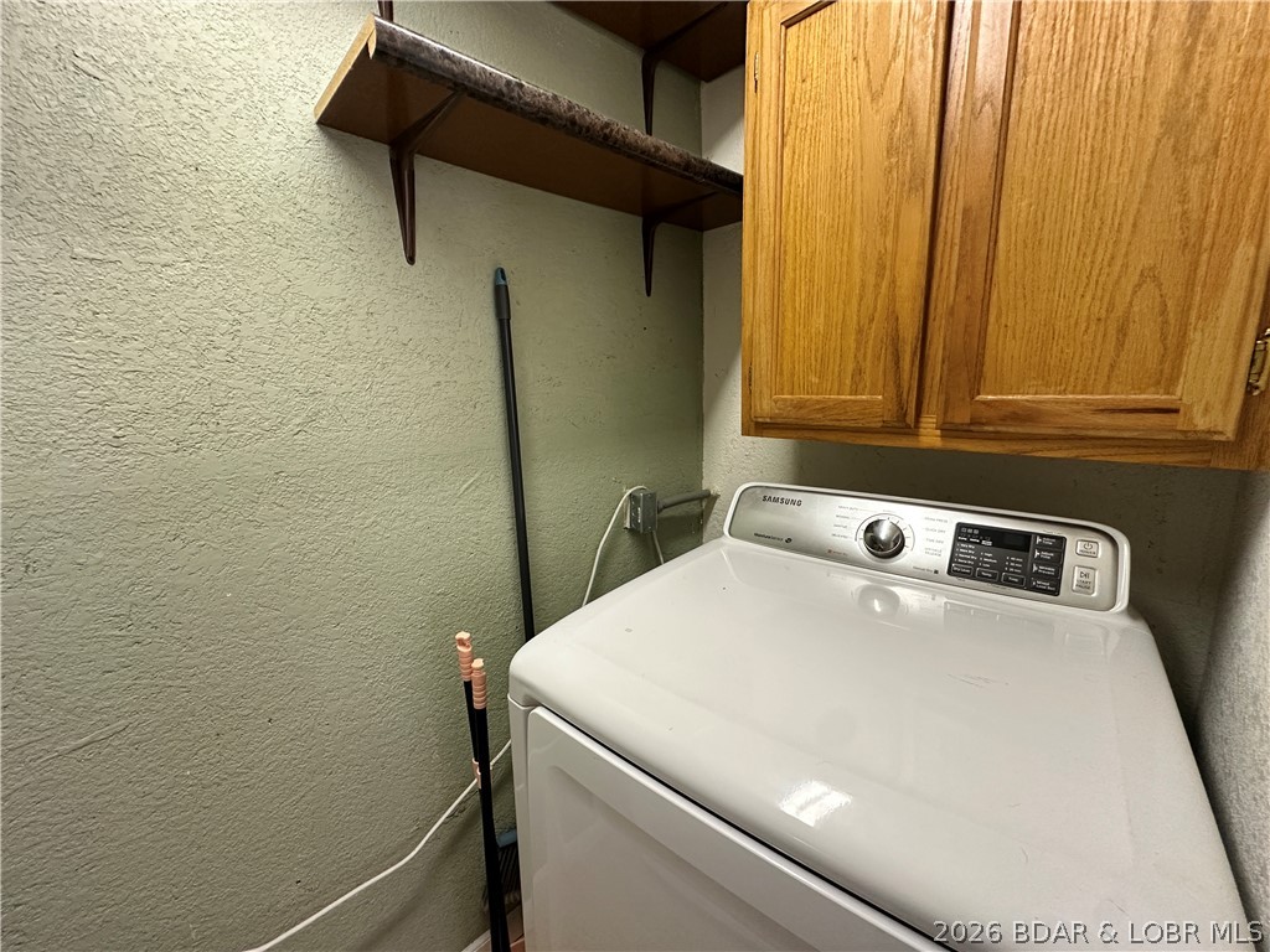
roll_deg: +0.8
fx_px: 514
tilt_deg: -9.4
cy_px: 476
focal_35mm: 14
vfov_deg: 85.7
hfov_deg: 102.1
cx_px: 635
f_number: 2.2
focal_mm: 2.22
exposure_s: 1/60
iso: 250
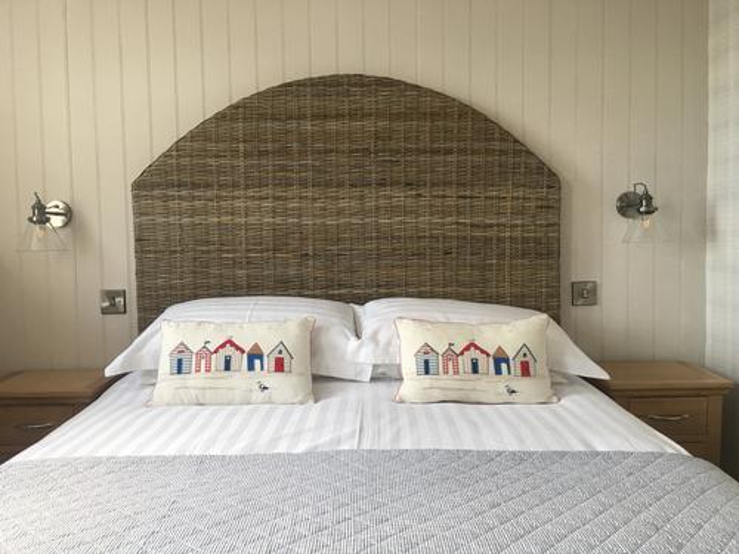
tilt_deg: -2.4
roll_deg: +0.5
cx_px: 370
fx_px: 619
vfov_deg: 48.2
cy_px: 277
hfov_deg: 61.7
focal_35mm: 29
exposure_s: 1/33
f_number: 2.2
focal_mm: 4.15
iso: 40
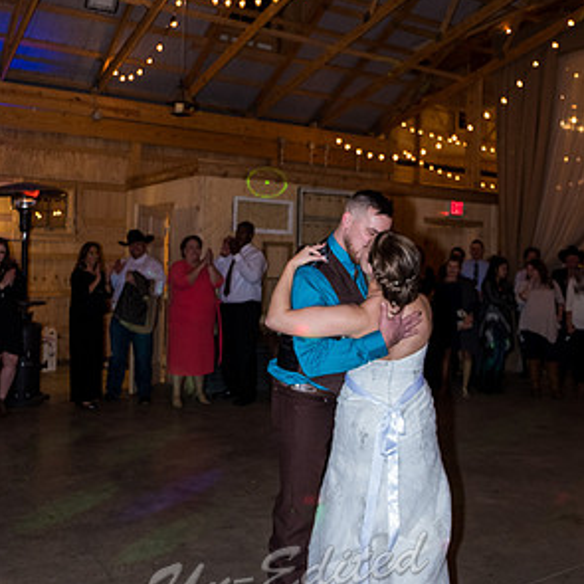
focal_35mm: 35
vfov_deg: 47.0
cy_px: 245
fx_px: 668
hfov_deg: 47.2
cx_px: 289
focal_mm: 18
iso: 1600
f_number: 2.8
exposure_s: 1/200
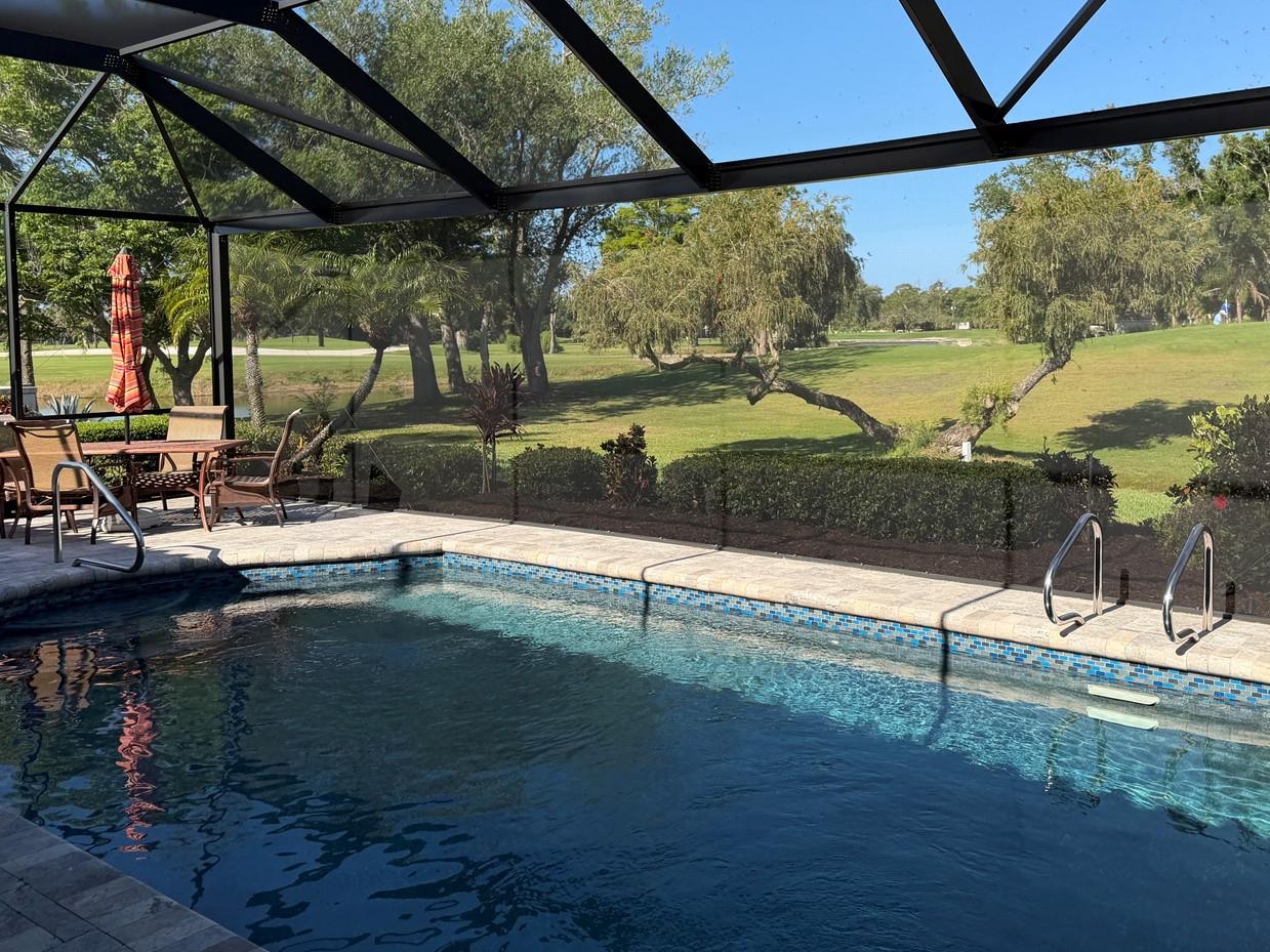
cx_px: 779
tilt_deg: -1.6
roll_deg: +0.8
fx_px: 1137
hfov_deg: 57.8
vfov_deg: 45.1
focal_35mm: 31
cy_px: 370
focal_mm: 6.76
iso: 80
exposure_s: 1/1949
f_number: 1.78
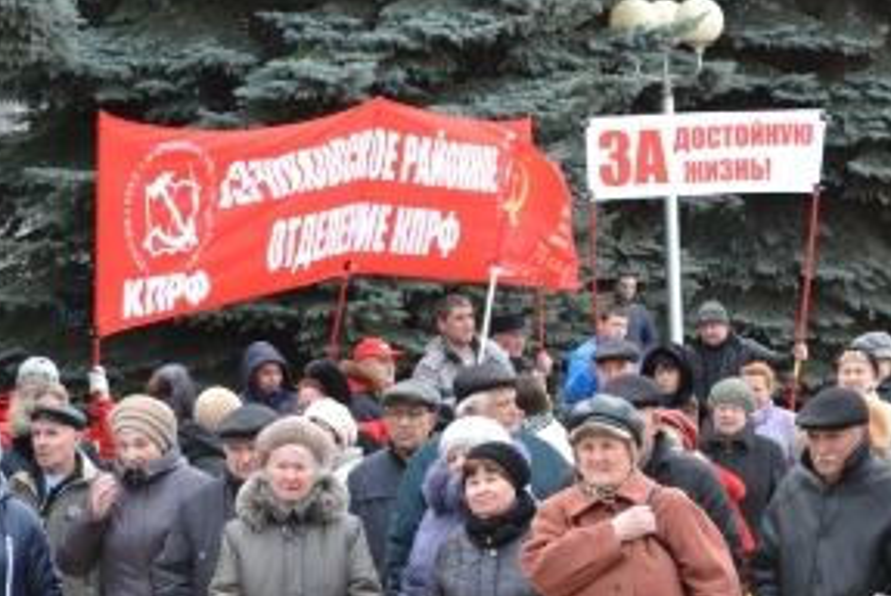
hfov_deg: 15.6
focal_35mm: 131
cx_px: 382
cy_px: 383
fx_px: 3245
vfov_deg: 10.5
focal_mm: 50
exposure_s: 1/125
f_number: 5.6
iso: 250
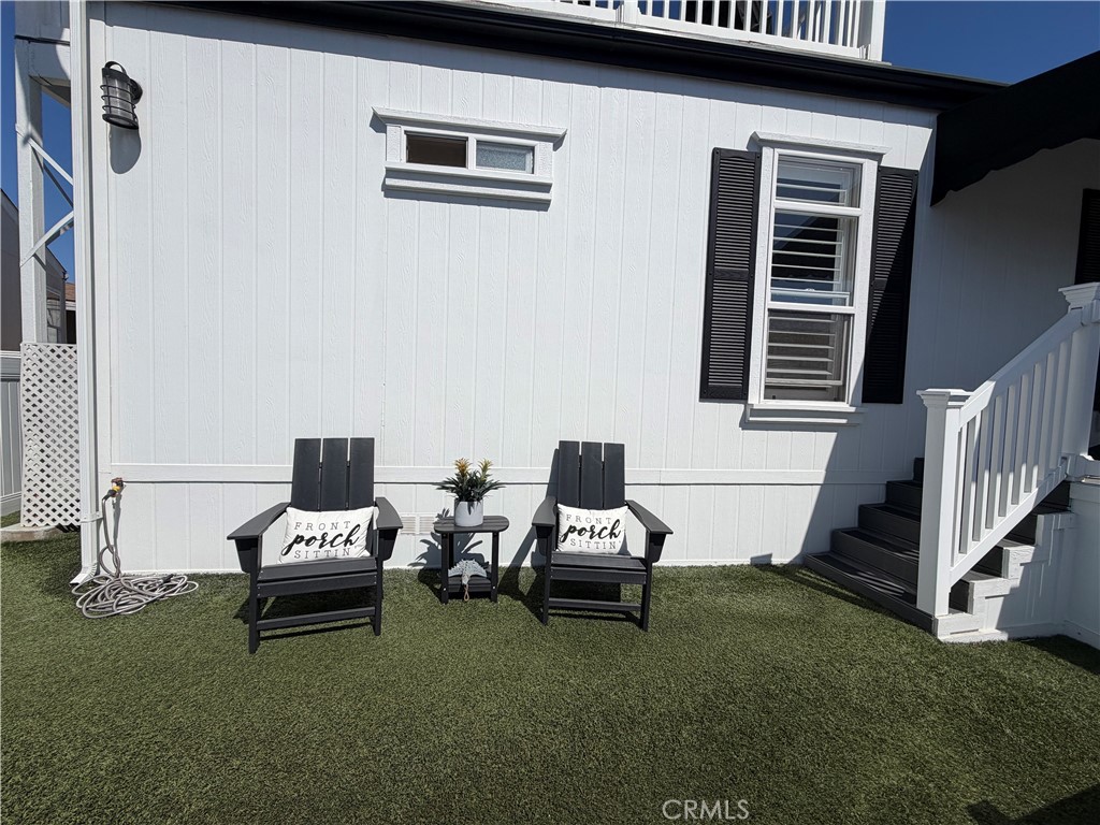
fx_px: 445
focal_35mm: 14
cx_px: 550
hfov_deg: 102.1
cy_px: 412
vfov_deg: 85.7
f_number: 2.2
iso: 20
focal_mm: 2.22
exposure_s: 1/2410
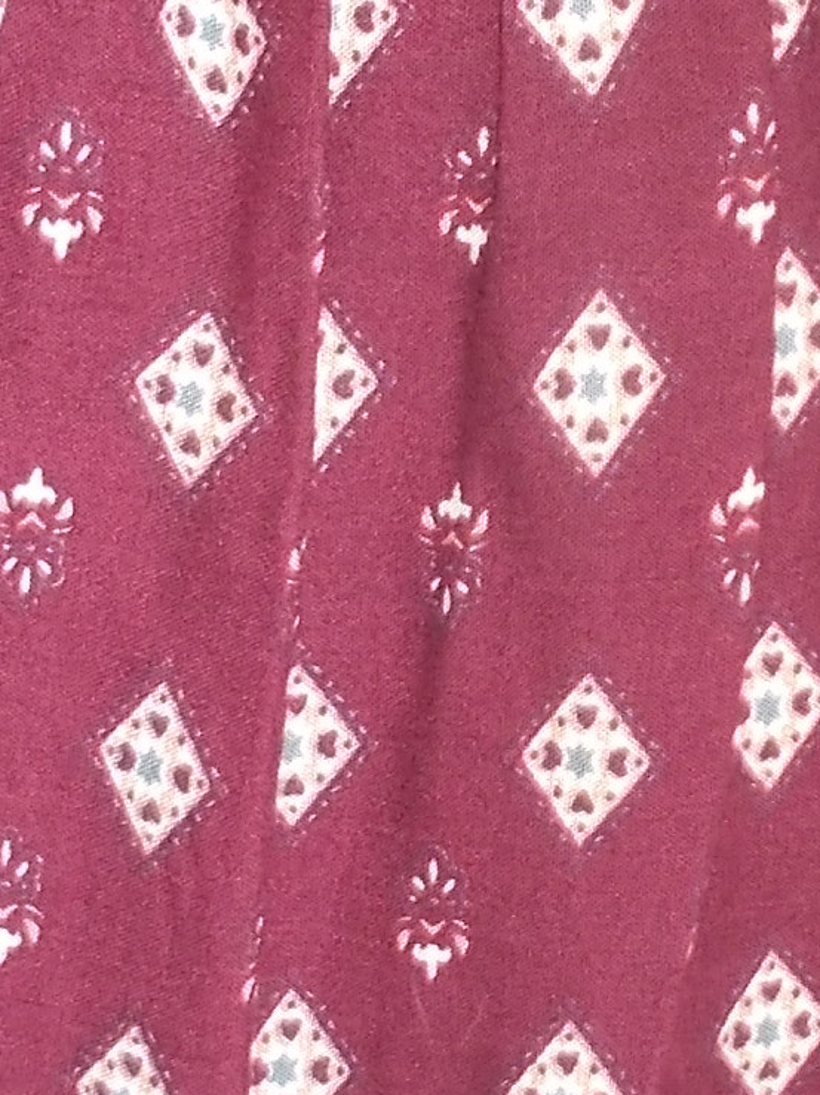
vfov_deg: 17.1
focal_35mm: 115
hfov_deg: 12.9
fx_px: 3634
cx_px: 332
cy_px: 530
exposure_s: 1/25
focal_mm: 4.6
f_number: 3.2
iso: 200
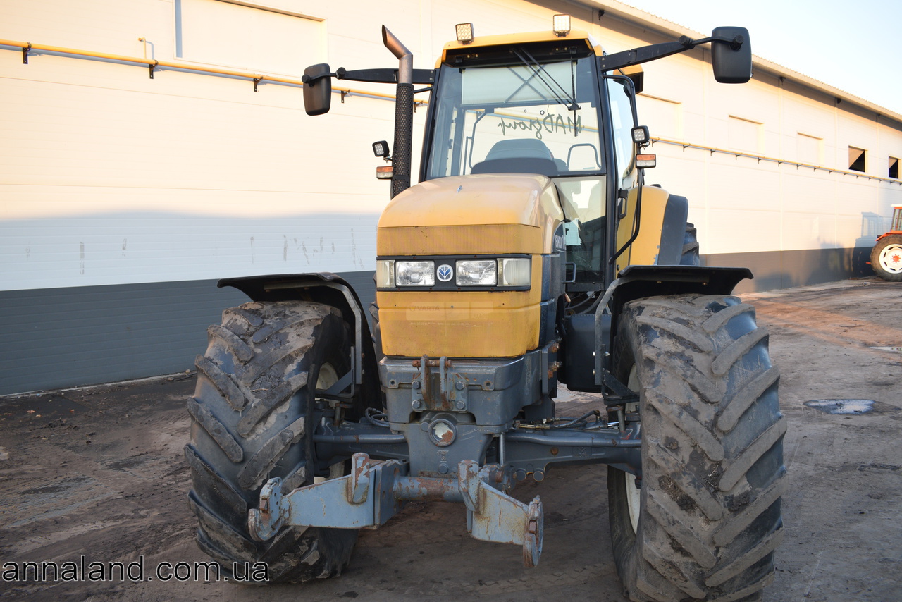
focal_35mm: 30
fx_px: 752
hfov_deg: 61.9
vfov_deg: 43.6
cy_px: 301
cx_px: 451
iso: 400
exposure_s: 1/160
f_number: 6.3
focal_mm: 20
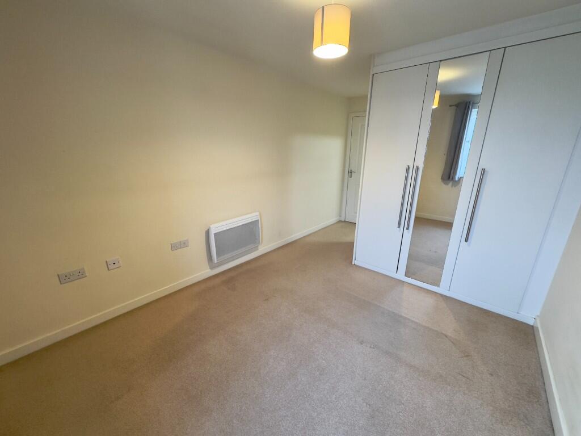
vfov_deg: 85.7
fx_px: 235
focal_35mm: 14
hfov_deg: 102.1
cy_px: 218
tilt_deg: -16.5
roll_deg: -0.5
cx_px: 290
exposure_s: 1/50
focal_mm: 2.22
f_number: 2.2
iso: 200
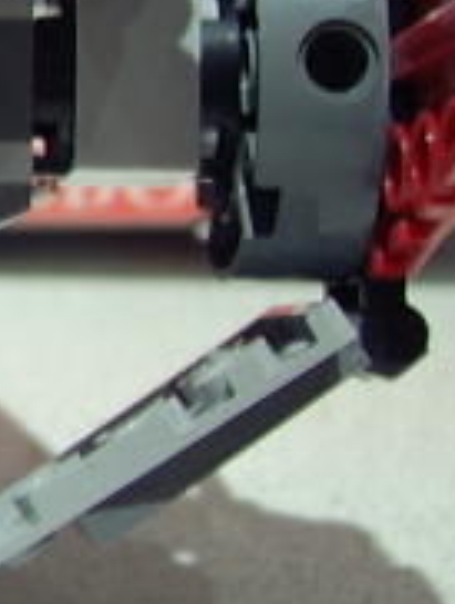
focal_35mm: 109
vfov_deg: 17.7
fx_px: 1906
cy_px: 53
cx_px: -292
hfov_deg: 12.7
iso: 100
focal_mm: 8.13
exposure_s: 1/8
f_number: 2.7
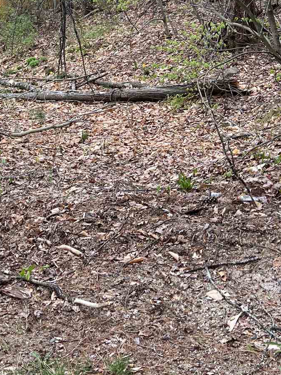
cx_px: 63
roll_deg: -0.4
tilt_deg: -4.5
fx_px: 725
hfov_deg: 21.7
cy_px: 62
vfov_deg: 28.2
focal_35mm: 67
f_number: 1.5
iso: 50
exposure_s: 1/414
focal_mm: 5.7
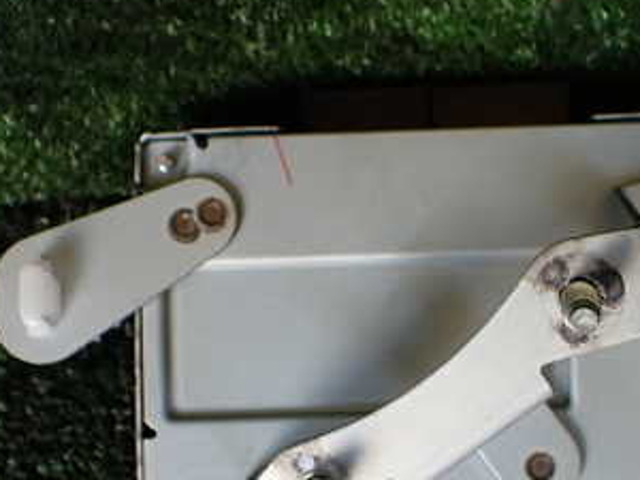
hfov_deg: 31.8
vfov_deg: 24.1
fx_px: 1109
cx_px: 442
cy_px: 363
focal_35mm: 60
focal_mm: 5.4
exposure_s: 1/125
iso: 200
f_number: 2.3
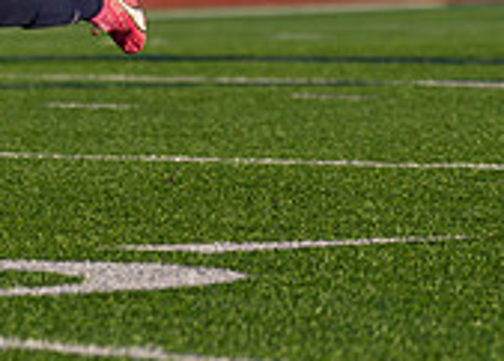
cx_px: -222
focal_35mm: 587
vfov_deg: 2.5
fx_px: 8409
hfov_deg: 3.4
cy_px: -116
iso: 200
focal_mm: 108
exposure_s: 1/3200
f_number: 2.8
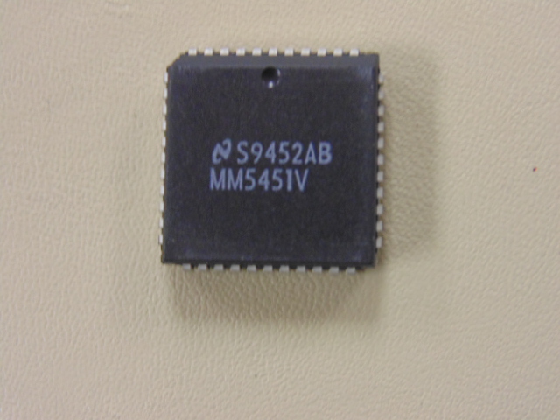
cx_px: 280
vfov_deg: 18.7
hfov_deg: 24.7
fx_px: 1278
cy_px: 210
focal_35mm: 79
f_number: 4.3
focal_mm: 14.1
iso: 400
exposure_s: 1/30
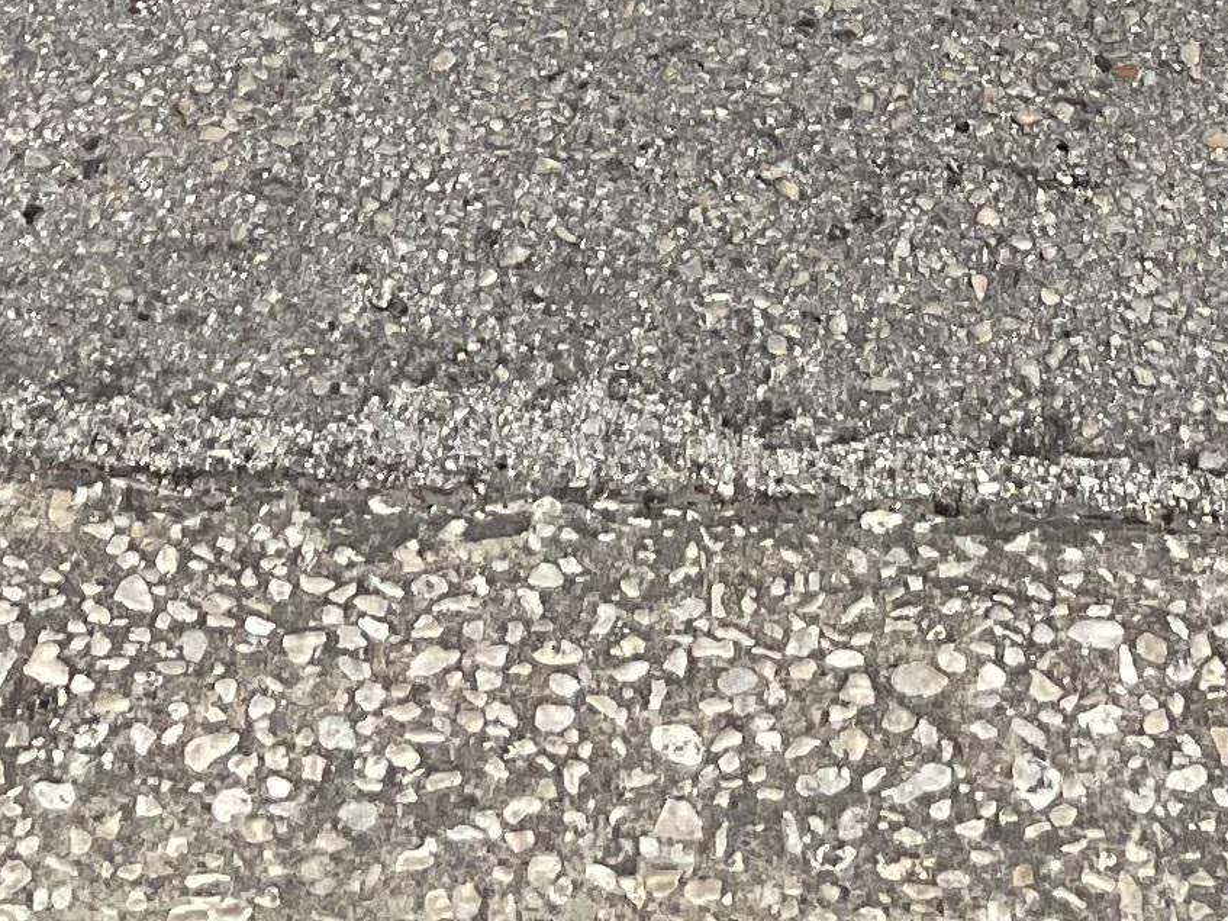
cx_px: 925
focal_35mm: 138
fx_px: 4895
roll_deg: +1.3
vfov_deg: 9.6
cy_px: -1202
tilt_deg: -25.0
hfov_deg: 14.2
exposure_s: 1/3125
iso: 16
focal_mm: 3
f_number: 1.8
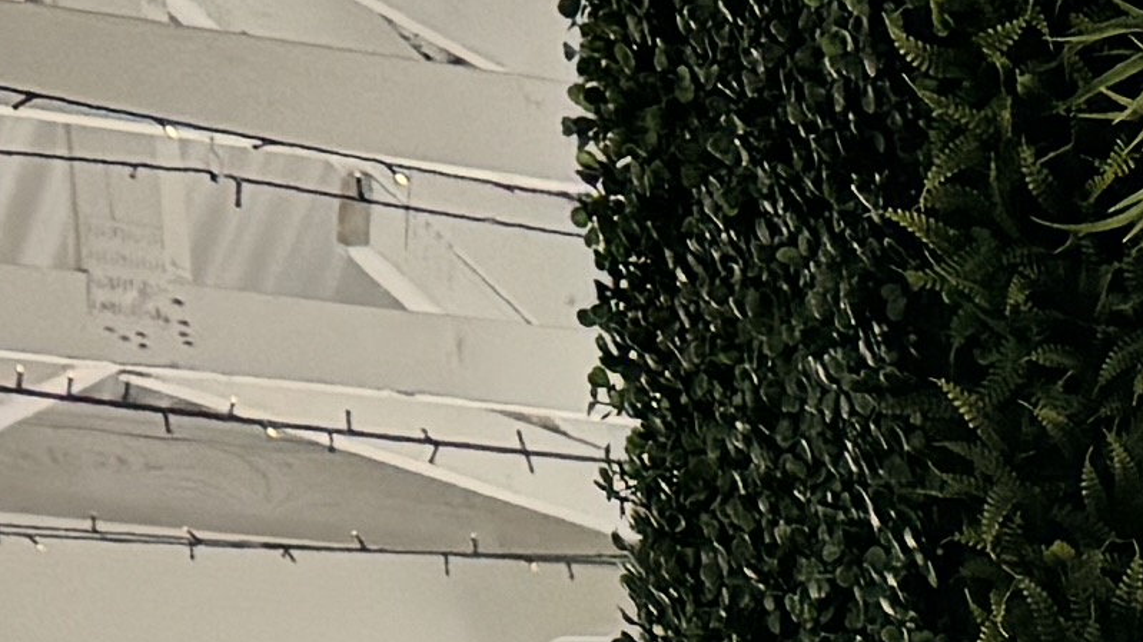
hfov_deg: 9.4
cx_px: 3319
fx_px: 5666
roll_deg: +0.2
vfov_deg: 5.5
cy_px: 2782
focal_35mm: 187
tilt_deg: -12.7
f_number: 1.78
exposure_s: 1/802
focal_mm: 6.76
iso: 80
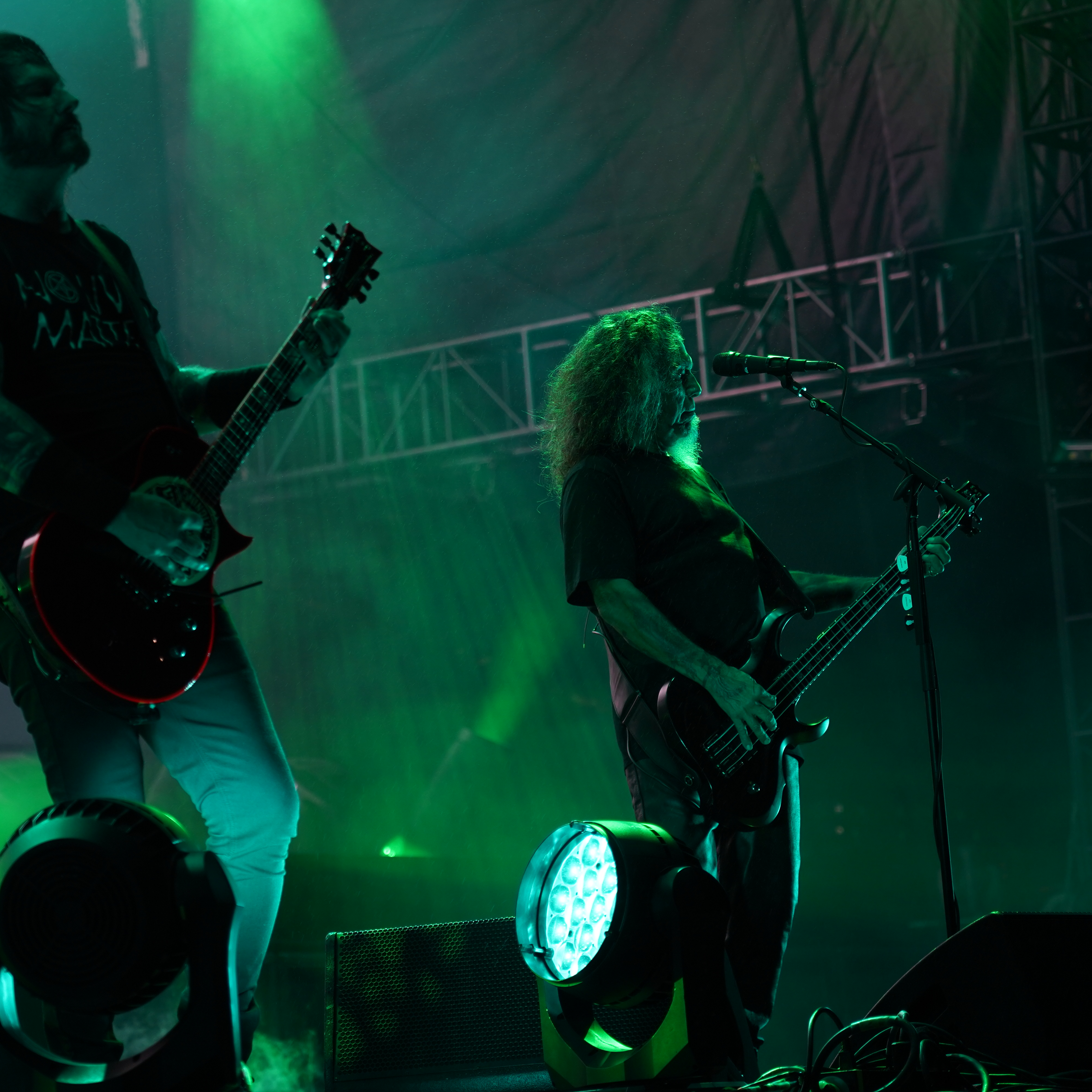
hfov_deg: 13.0
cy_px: 546
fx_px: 4783
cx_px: 405
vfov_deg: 13.0
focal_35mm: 134
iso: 500
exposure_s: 1/125
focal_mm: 105
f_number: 4
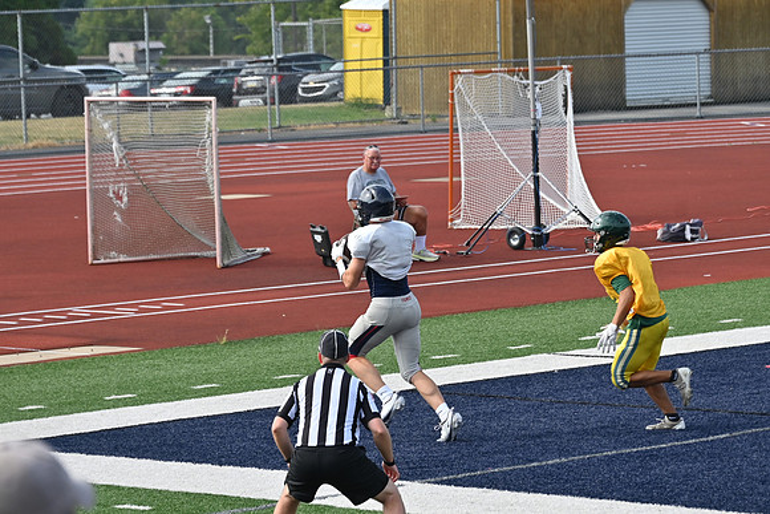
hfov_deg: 10.2
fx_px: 4321
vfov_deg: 6.8
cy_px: 257
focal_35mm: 202
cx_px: 385
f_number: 5.6
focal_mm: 135
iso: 220
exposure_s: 1/800
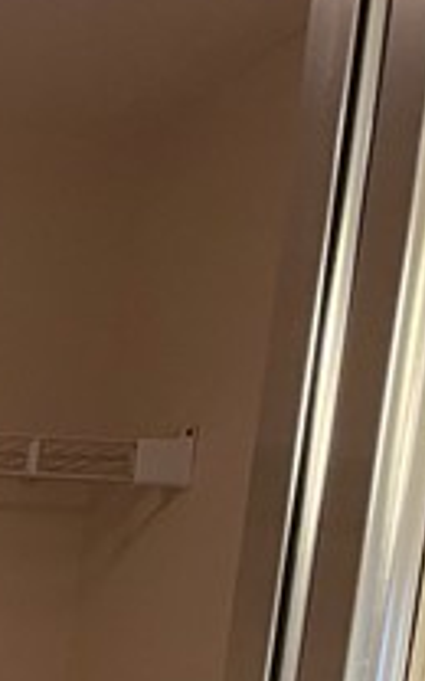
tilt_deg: -9.8
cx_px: -938
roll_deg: -3.6
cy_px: 1156
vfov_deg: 14.0
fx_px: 2520
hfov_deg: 8.0
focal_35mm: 136
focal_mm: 4.2
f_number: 1.6
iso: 100
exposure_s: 1/60
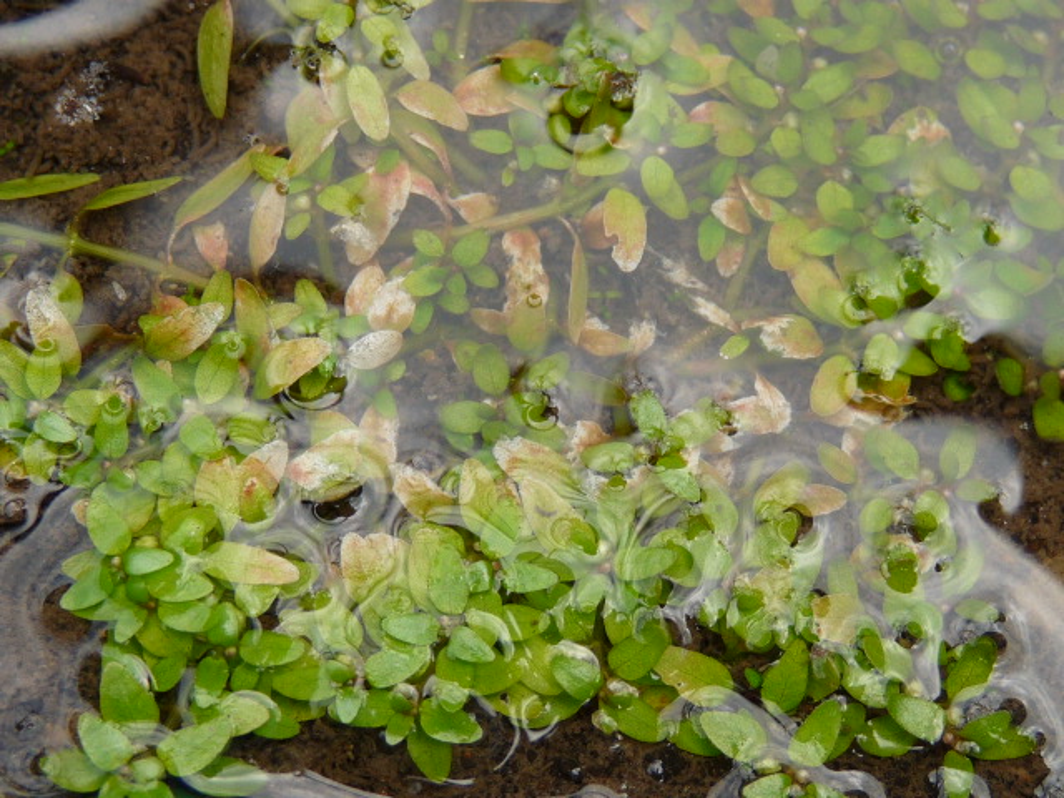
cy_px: 399
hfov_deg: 15.4
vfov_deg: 11.6
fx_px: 3934
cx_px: 532
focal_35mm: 128
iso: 100
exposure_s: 1/250
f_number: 3.4
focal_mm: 12.8
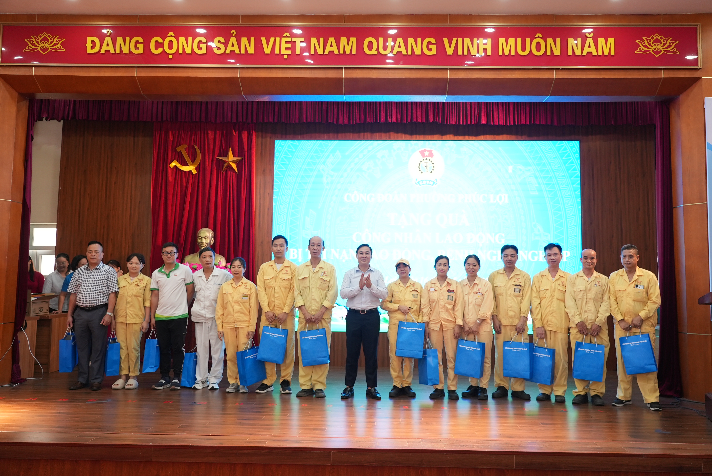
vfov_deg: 43.7
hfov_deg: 61.9
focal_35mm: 30
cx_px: 356
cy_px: 238
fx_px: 594
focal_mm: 30
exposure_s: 1/125
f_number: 4
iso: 1600
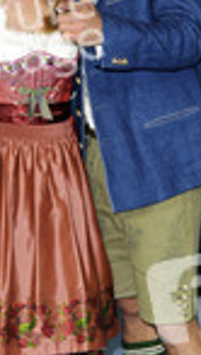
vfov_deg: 14.5
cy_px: 167
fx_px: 1398
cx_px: 52
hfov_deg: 8.2
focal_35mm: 148
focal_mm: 52
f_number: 5
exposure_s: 1/200
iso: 1000
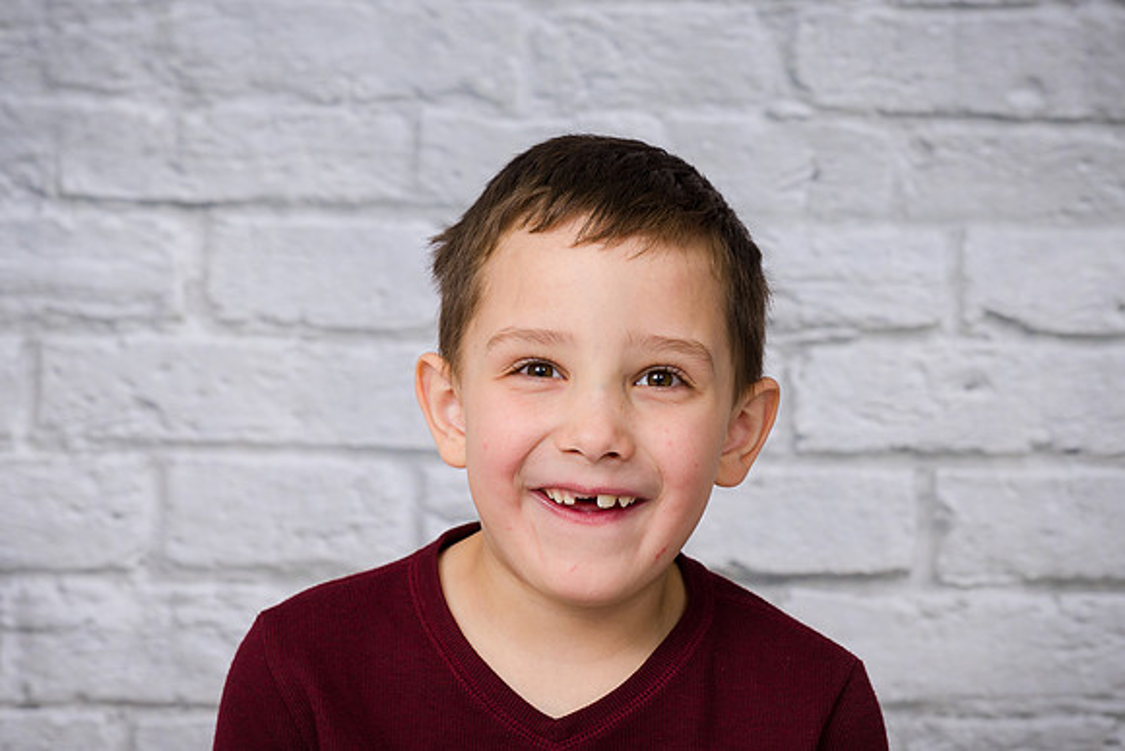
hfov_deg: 25.2
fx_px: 2512
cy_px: 331
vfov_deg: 17.0
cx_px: 627
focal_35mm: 80
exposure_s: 1/160
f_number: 8
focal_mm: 70
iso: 160
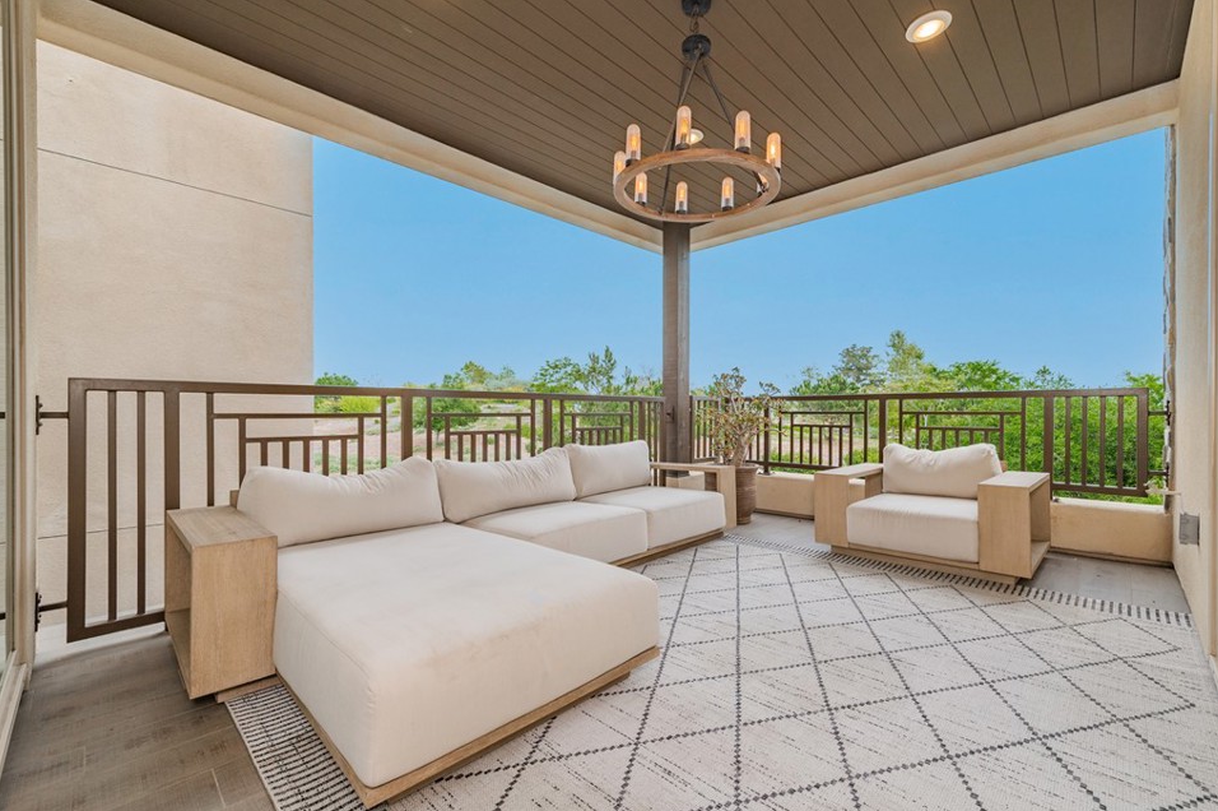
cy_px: 411
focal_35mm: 15
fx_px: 507
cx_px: 624
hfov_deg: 100.4
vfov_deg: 77.2
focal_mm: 14
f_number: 7.1
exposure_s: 1/200
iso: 100
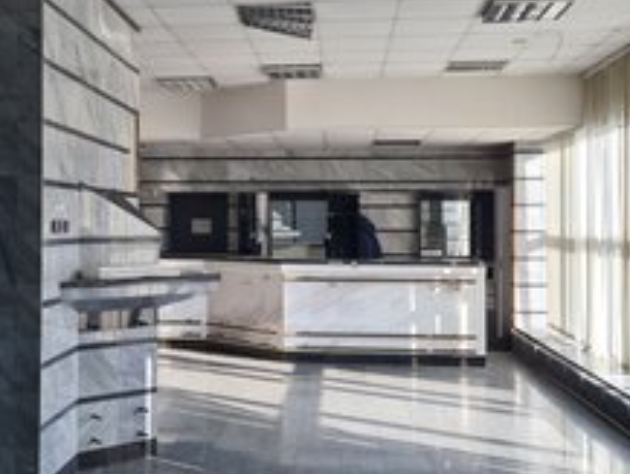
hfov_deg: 39.5
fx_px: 874
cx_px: 250
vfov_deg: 30.3
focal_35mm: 48
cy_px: 212
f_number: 1.8
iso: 50
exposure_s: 1/116
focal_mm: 5.4
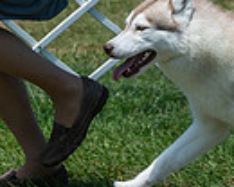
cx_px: 206
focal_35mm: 901
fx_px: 6240
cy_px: -56
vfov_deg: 1.7
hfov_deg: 2.1
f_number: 5.6
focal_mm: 162
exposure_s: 1/1000
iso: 125
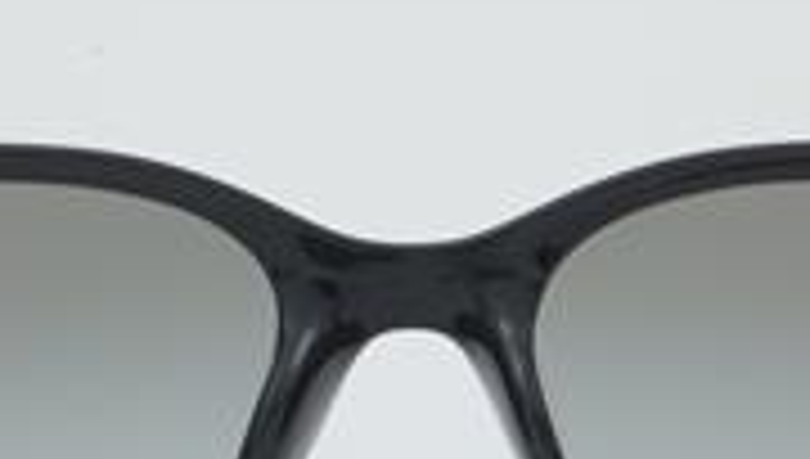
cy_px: 387
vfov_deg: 7.0
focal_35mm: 174
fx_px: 3744
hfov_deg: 12.3
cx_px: 428
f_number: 32
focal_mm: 50
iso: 100
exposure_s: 1/3
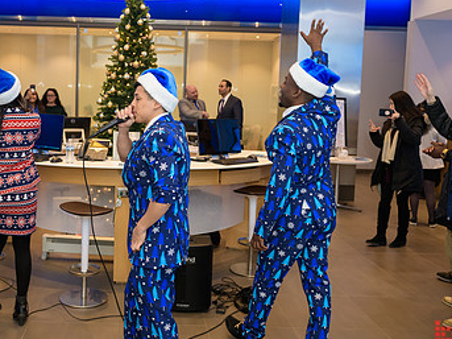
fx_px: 509
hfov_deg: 47.0
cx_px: 146
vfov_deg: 36.6
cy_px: 134
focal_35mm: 39
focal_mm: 24
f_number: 3.2
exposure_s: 1/125
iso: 400
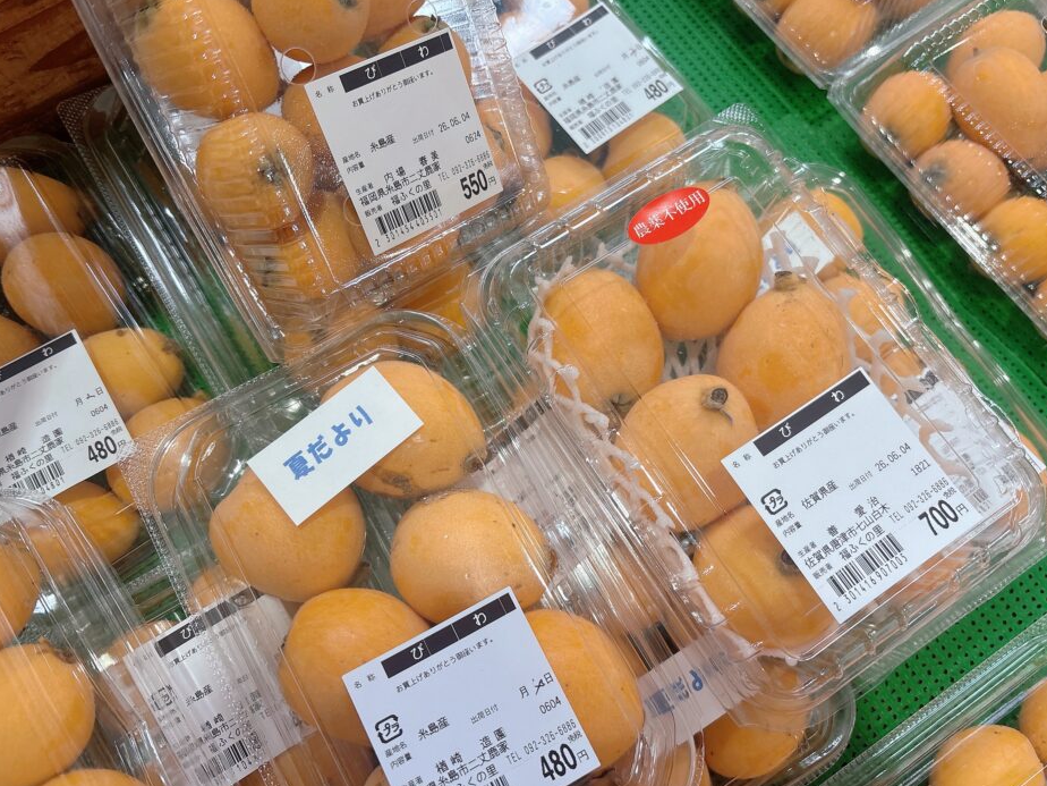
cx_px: 538
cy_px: 384
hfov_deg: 65.3
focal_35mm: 27
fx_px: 817
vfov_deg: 51.4
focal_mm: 5.96
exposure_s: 1/120
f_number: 1.6
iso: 100
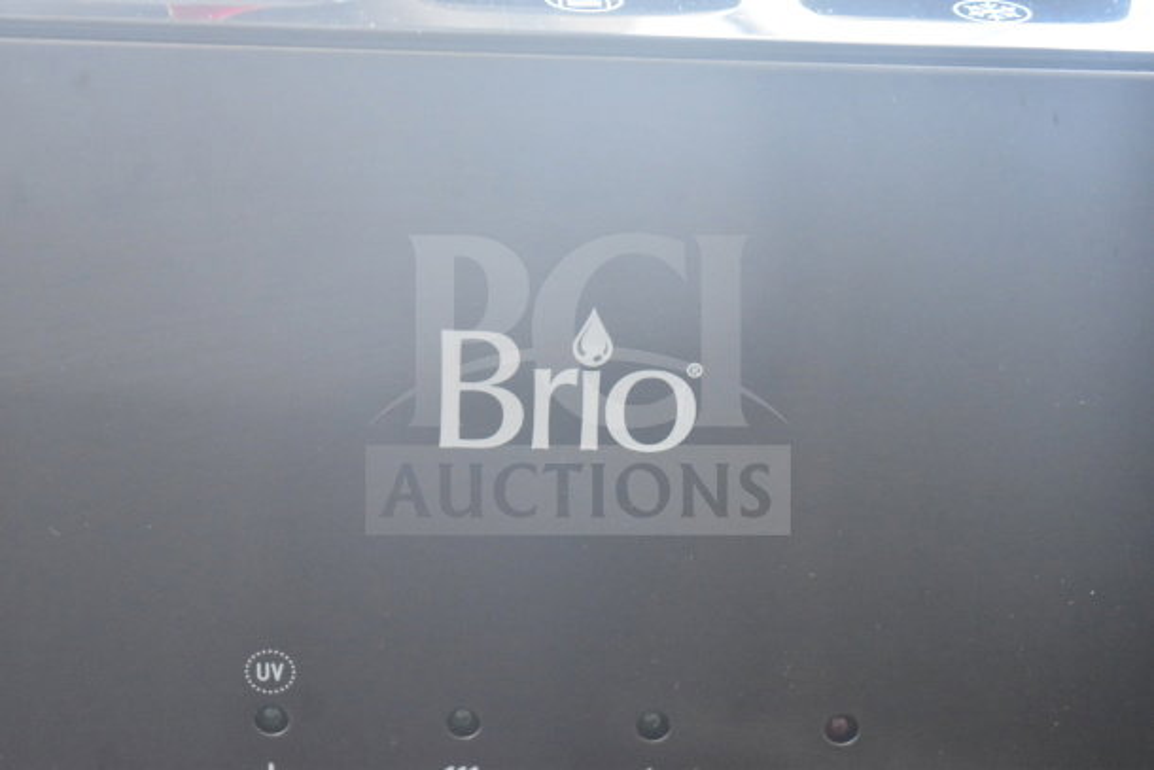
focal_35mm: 82
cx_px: 577
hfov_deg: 24.6
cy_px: 385
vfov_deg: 16.6
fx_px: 2645
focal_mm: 55
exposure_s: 1/125
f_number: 5.6
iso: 6400
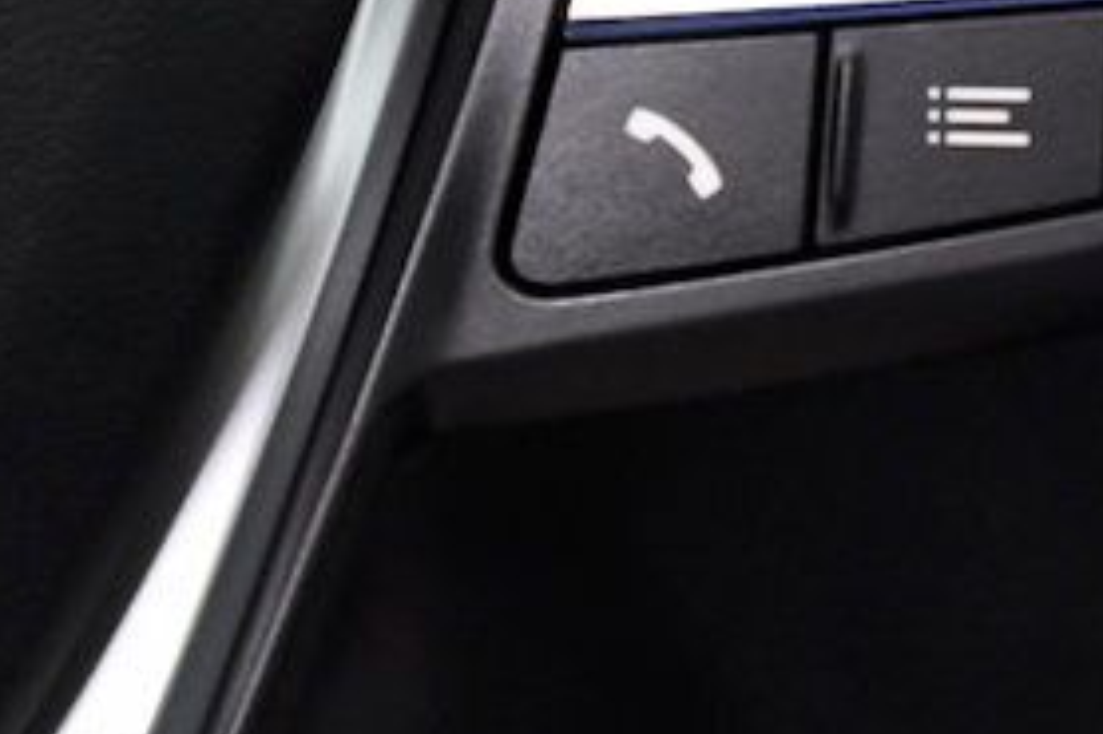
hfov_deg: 8.8
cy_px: -323
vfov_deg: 5.9
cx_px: 1123
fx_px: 7104
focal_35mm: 232
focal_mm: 42
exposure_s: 1/100
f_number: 5
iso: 2500
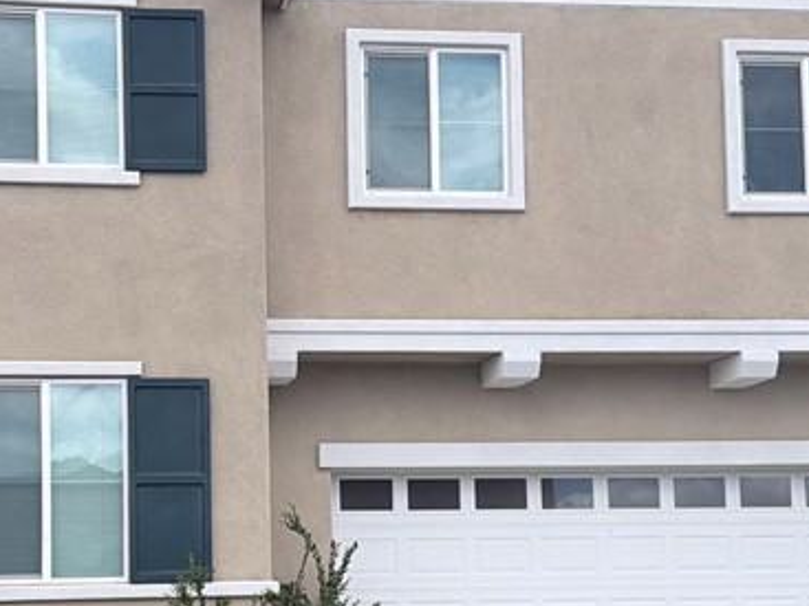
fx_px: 1565
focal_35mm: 67
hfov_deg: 28.8
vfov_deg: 21.7
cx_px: 278
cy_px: 467
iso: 80
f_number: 1.78
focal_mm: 6.76
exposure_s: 1/2907
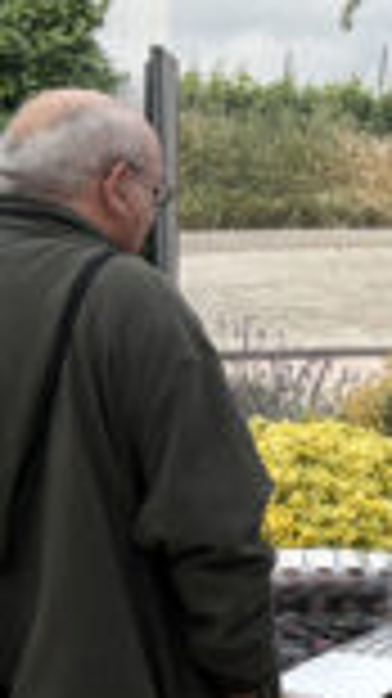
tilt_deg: +0.3
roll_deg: +0.1
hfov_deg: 7.0
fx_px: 2591
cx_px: 1442
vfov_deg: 15.3
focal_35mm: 140
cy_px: 252
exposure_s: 1/1901
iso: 50
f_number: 1.6
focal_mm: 5.96
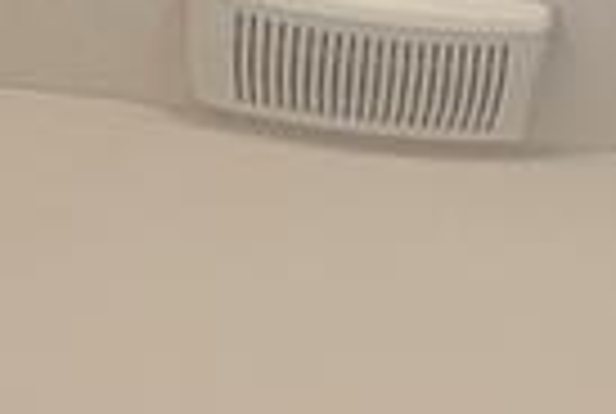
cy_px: 1395
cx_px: 1079
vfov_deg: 6.5
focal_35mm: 186
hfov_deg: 10.4
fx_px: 3190
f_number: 1.8
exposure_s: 1/120
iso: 125
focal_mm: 6.7
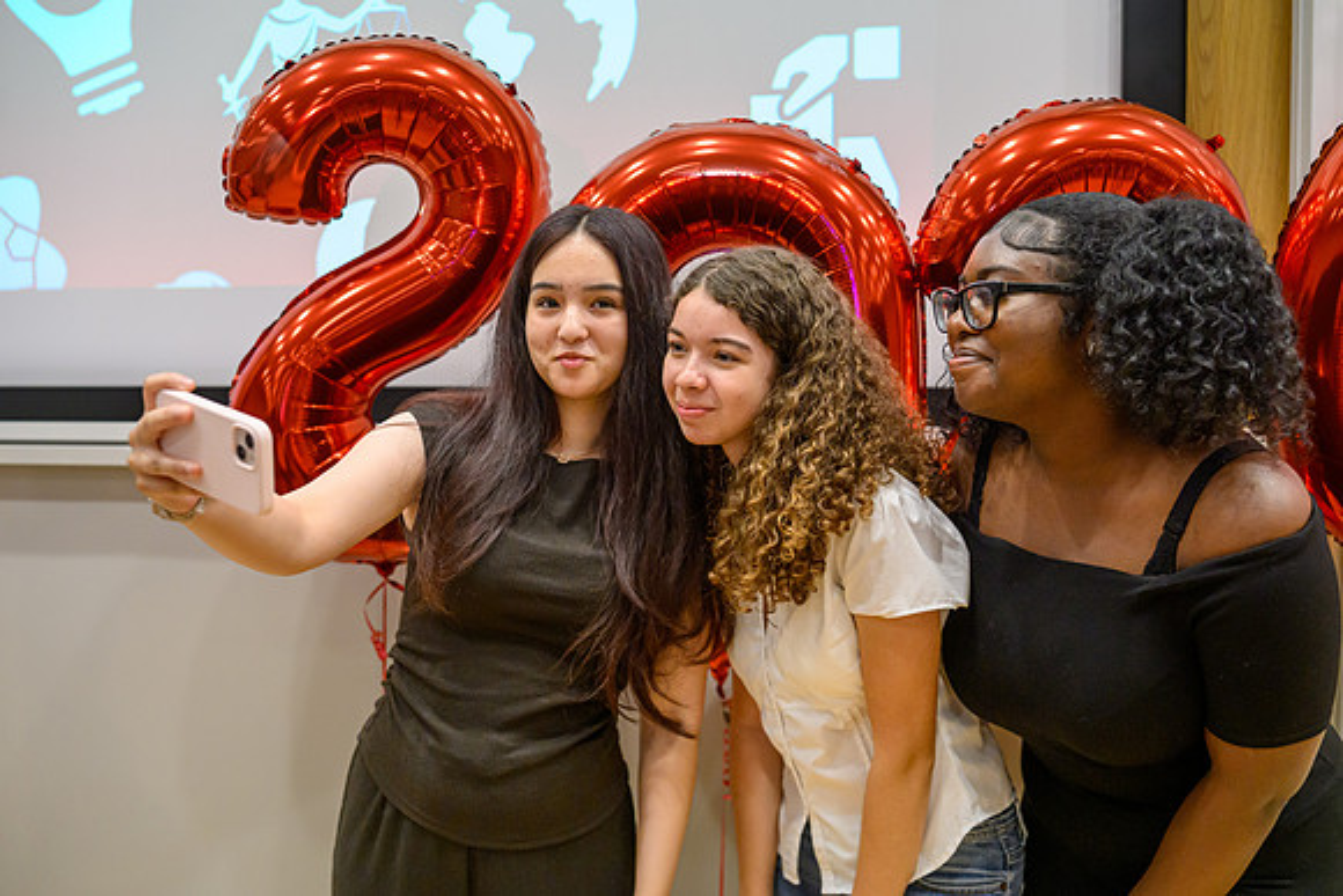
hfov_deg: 53.1
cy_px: 448
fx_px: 1345
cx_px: 672
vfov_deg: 36.9
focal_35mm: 36
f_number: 2.8
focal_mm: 35
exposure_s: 1/500
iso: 4500
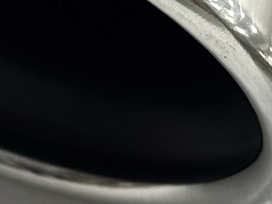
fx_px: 2358
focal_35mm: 300
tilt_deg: -47.4
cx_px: -10
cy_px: -213
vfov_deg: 4.9
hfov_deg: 6.6
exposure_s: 1/155
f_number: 1.78
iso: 64
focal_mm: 6.76
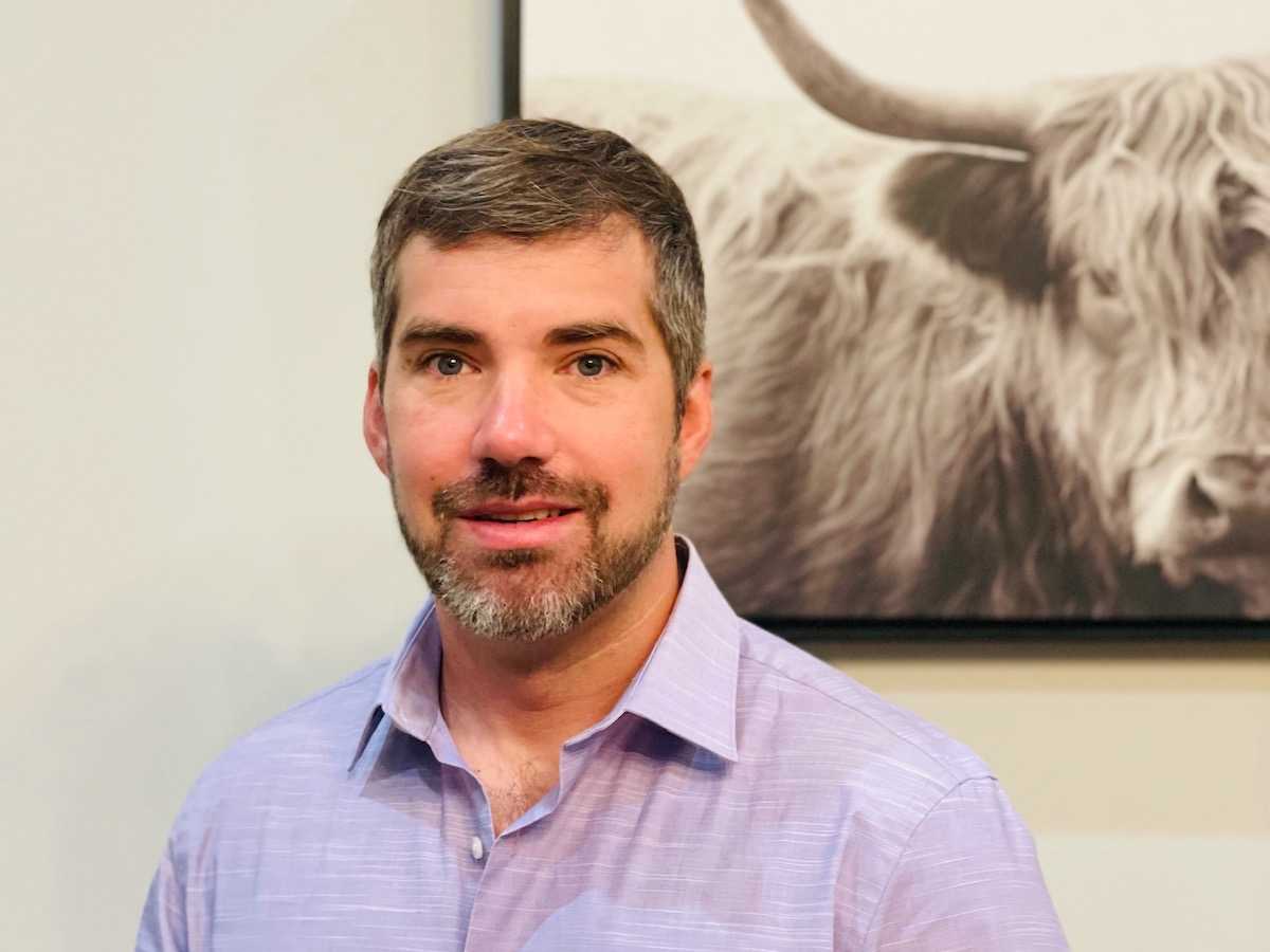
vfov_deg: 28.0
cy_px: 476
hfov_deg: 36.8
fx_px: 1908
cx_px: 635
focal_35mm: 52
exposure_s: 1/40
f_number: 2
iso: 320
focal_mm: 6
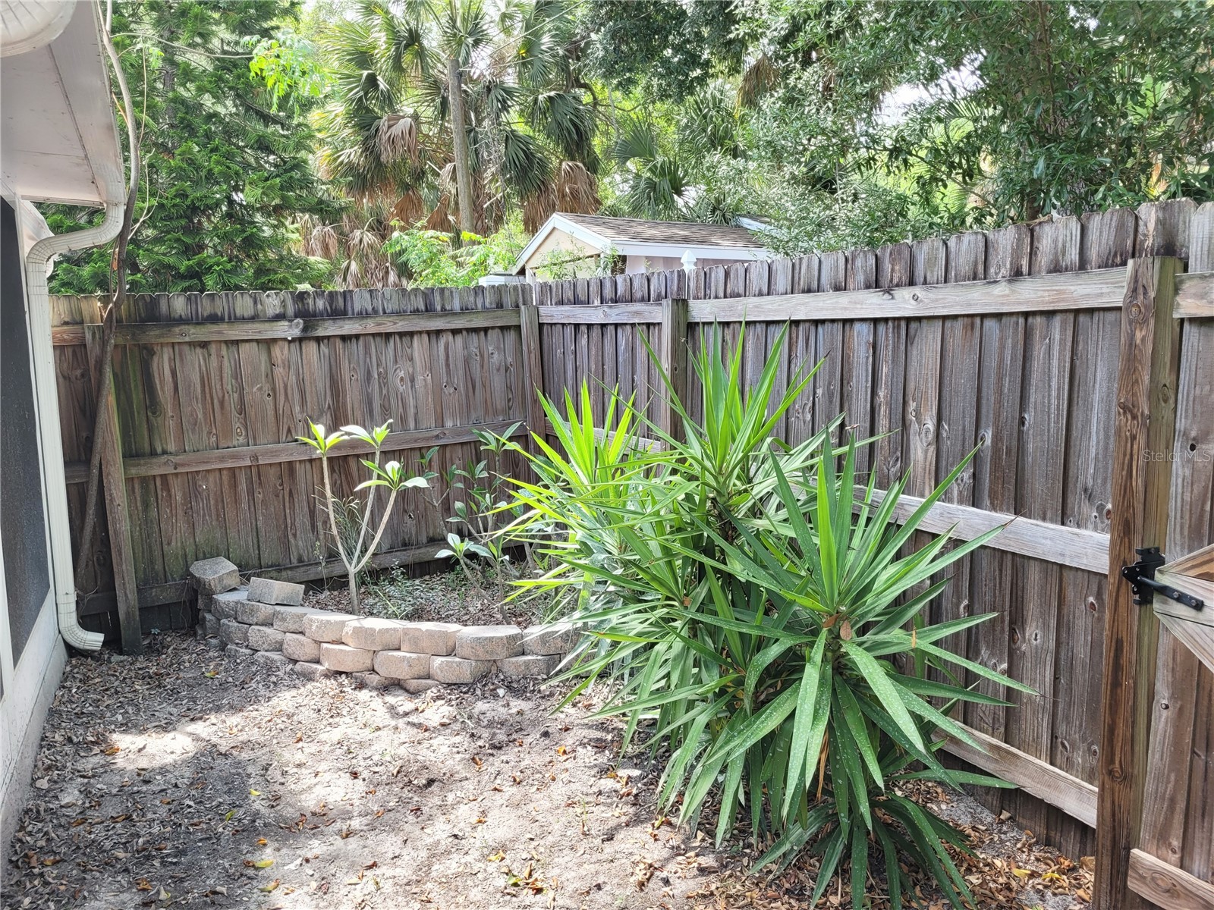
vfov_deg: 53.1
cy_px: 455
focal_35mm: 26
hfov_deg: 67.3
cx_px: 607
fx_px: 912
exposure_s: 1/153
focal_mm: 5.4
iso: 40
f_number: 1.8
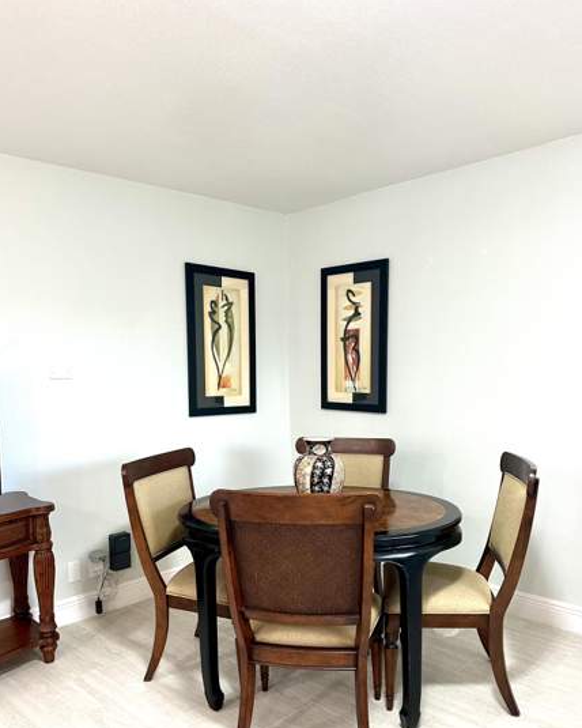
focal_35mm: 28
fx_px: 603
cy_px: 431
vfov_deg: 61.7
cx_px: 302
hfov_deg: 51.5
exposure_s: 1/60
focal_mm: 6.86
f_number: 1.78
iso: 320
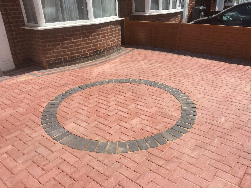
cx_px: 126
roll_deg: +2.8
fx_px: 210
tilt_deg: -26.4
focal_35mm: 29
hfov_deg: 61.7
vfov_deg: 48.2
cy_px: 94
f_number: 2.2
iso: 32
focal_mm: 4.15
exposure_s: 1/1980
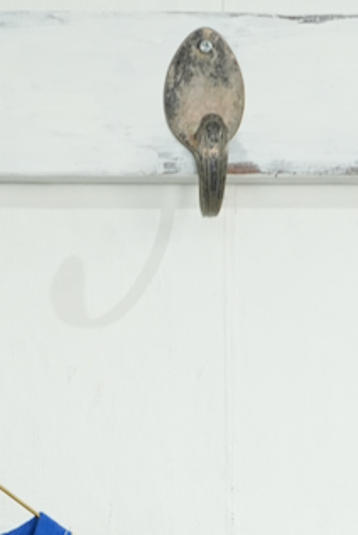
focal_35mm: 238
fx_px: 3542
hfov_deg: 5.7
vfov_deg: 8.3
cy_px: 940
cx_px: -130
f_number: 11
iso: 1600
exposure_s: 1/30
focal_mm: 59
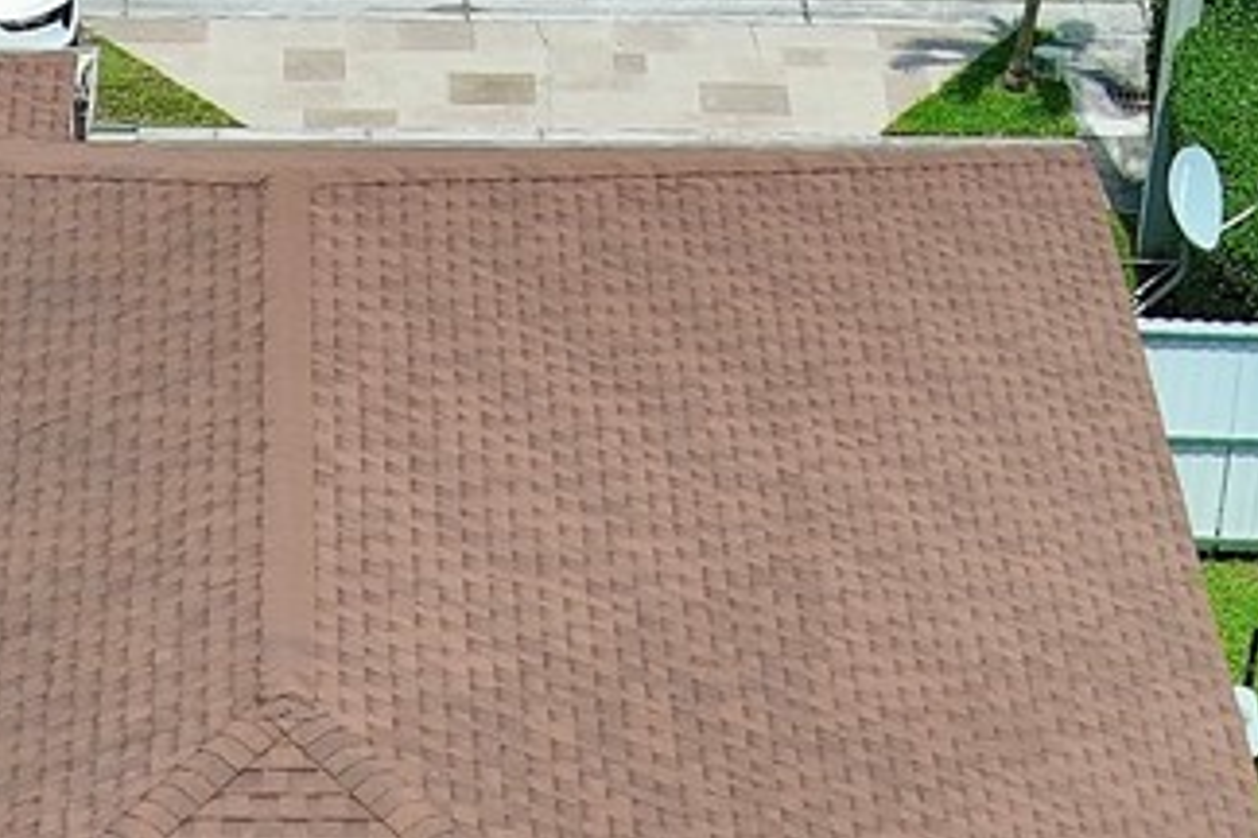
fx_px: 5311
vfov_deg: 8.5
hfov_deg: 13.5
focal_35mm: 152
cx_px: 278
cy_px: 1798
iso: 100
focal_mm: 10.57
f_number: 2.8
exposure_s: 1/1215
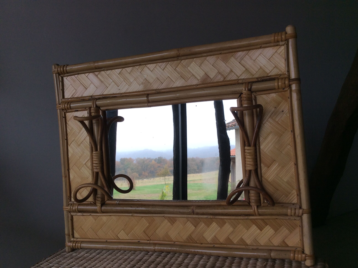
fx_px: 330
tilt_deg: -4.7
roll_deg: +4.9
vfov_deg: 44.1
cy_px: 134
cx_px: 179
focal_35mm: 32
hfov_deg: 56.9
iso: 32
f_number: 2.4
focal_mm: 3.3
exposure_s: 1/132
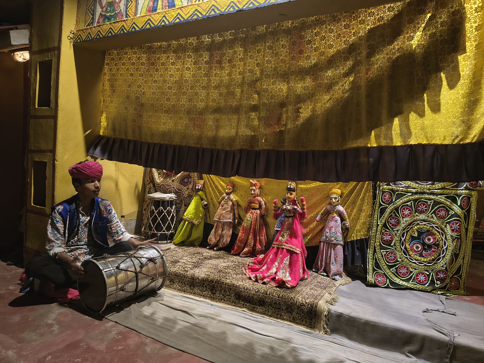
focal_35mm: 23
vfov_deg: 58.9
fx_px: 322
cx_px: 242
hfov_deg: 73.9
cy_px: 182
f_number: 1.8
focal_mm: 5.56
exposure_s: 1/14.3
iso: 2214
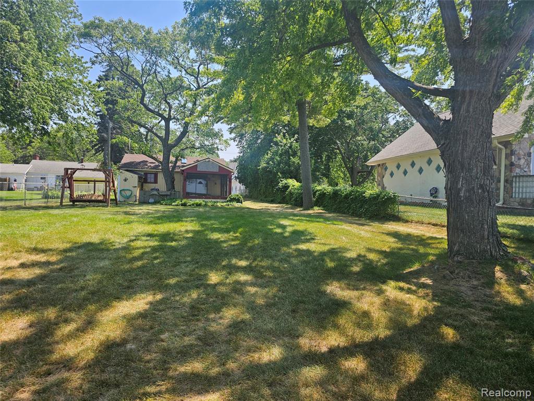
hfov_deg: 73.9
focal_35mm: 23
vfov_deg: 58.9
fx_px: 355
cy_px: 200
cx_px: 267
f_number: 1.7
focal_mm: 6.3
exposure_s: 1/261
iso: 10
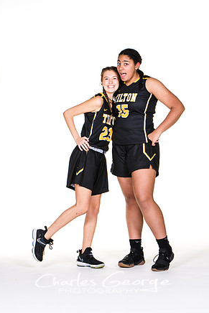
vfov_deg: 16.1
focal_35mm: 127
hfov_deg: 10.8
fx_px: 1105
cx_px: 104
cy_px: 153
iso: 200
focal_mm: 82
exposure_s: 1/160
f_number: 6.3
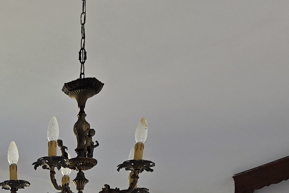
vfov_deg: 10.6
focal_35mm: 109
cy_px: 481
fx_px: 875
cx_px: -96
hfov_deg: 17.5
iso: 40
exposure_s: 1/180
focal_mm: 6.3
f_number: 1.7
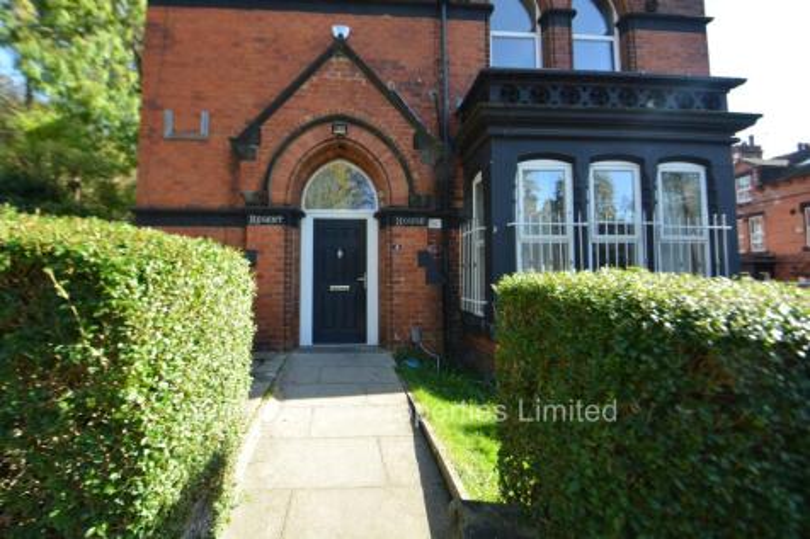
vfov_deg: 77.3
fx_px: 337
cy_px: 270
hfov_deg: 100.4
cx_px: 405
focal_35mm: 15
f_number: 5.6
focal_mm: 10
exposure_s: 1/125
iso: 200
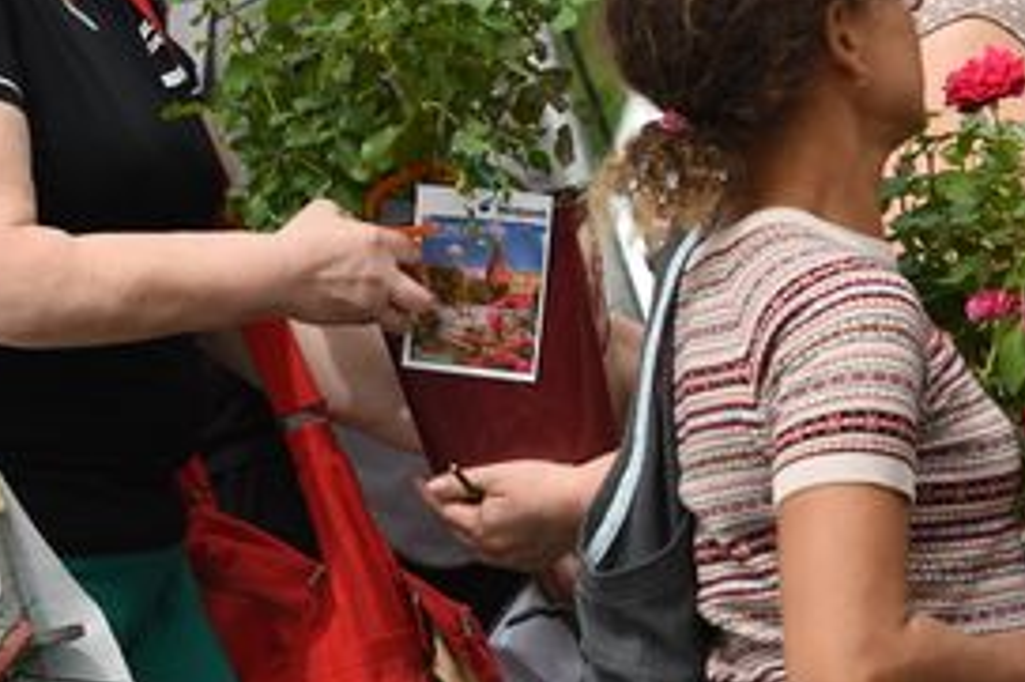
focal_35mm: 347
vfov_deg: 4.0
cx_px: 113
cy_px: 124
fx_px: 9874
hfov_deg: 5.9
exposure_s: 1/1250
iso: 250
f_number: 5
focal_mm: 135
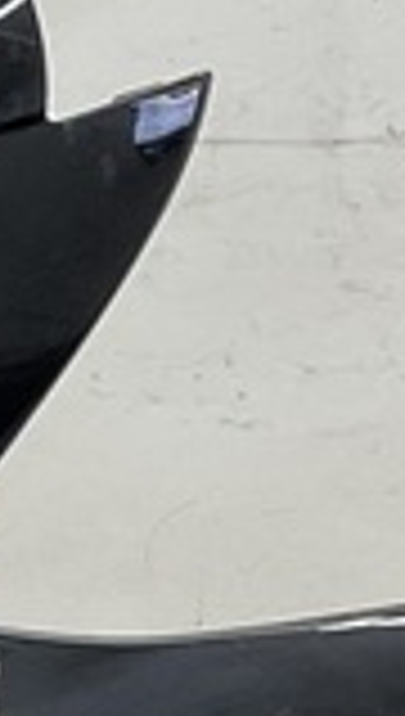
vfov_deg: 10.7
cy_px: 608
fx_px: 3800
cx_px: -675
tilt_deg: -7.7
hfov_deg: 5.8
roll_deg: -1.3
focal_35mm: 200
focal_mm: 3
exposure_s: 1/120
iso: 25
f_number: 1.8
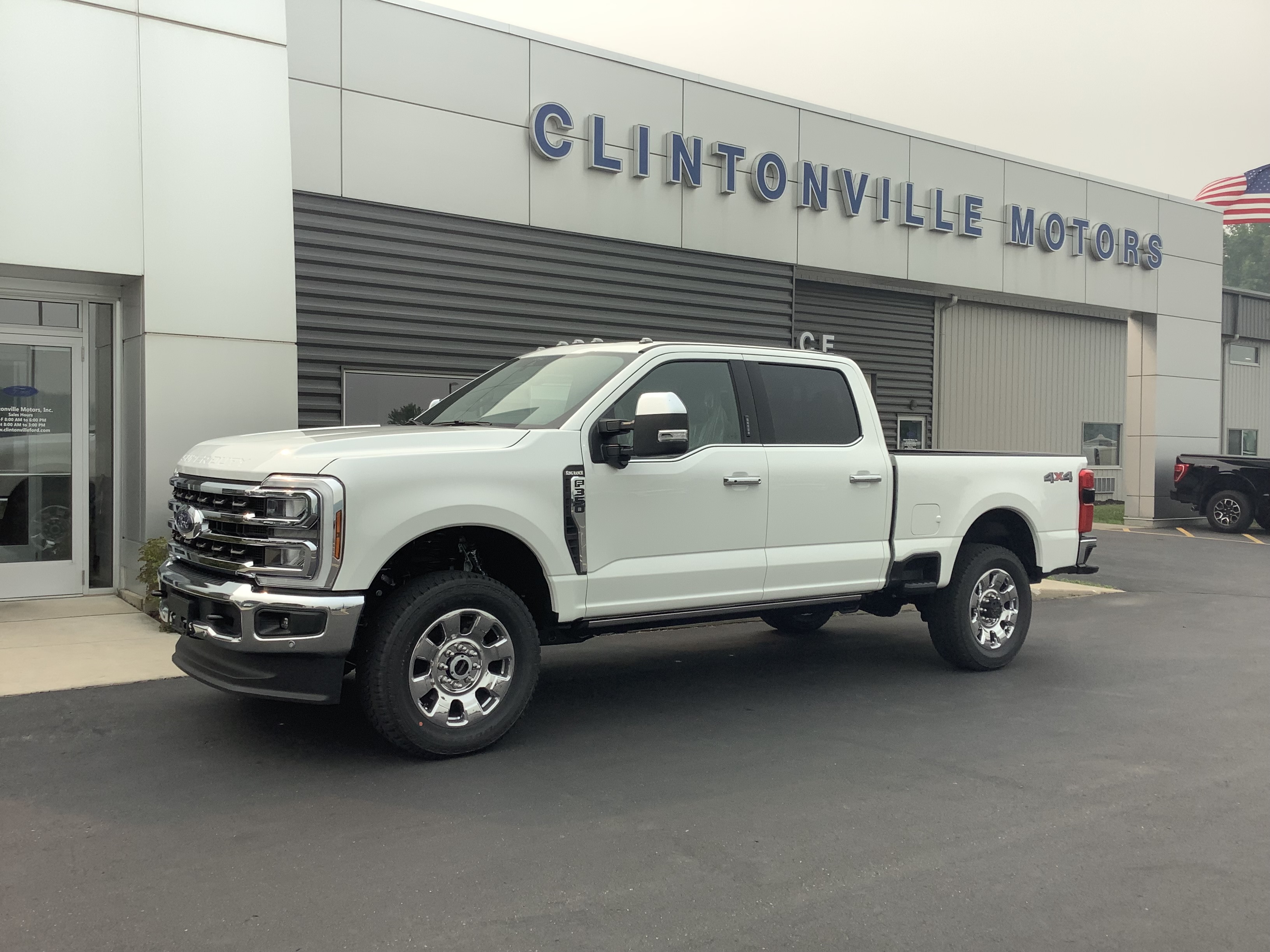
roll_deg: -0.4
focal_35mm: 31
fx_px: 1137
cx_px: 635
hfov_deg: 58.4
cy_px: 476
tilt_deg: -1.9
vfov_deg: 45.4
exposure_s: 1/916
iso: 25
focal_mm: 3.3
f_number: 2.4
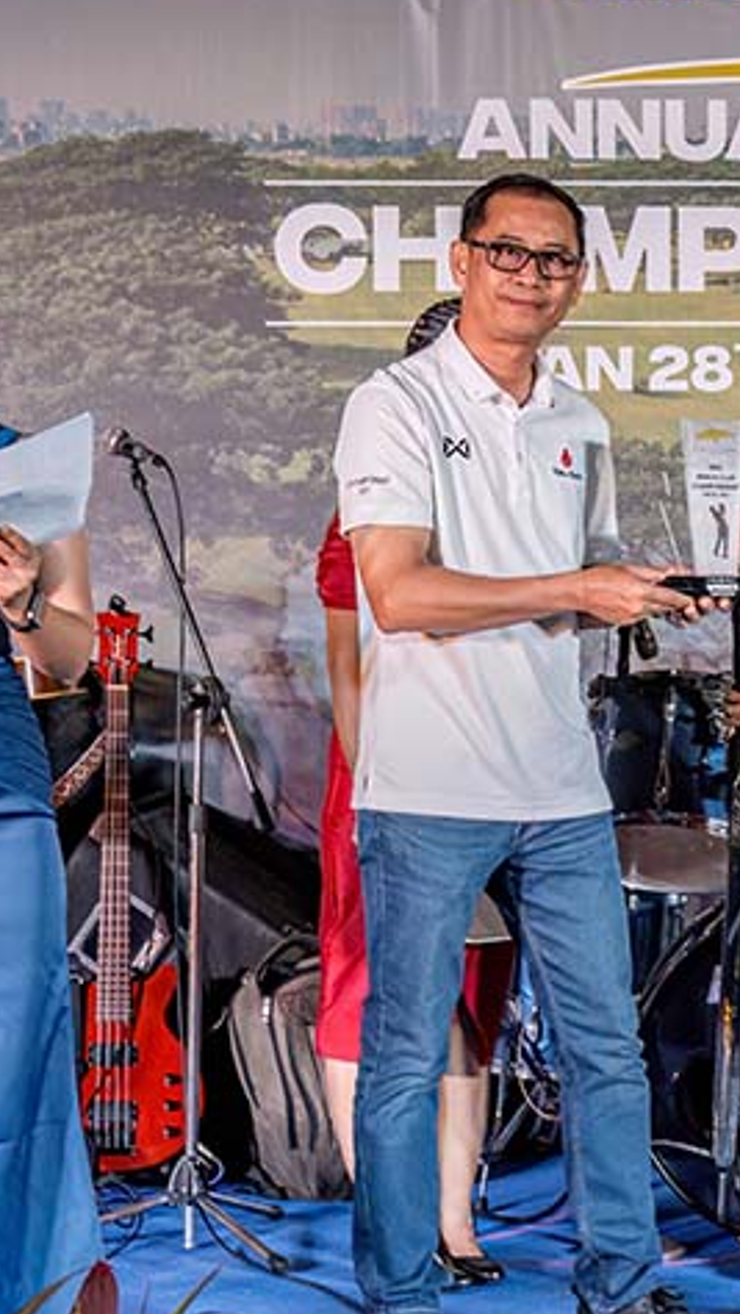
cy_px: 629
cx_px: 776
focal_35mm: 70
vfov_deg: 30.1
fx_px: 2439
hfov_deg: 16.8
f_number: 5.6
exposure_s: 1/200
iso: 1600
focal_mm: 33
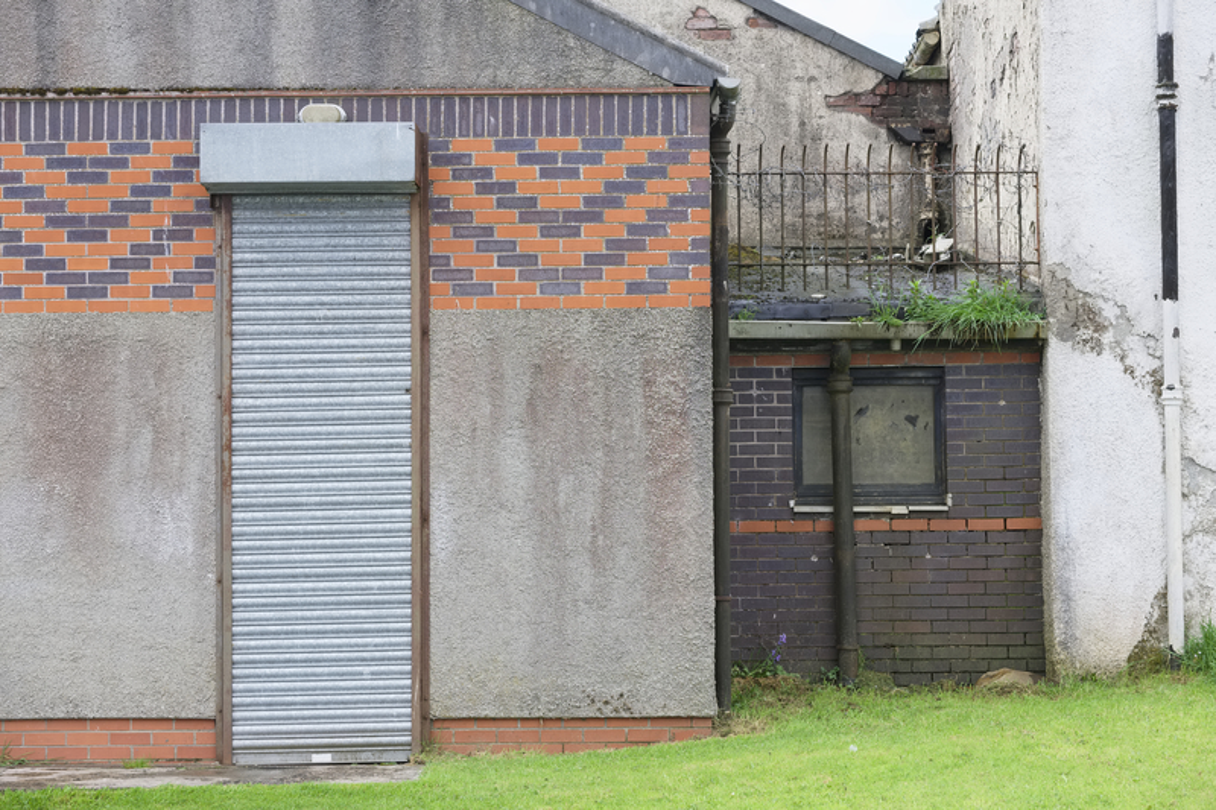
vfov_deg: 18.2
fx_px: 2533
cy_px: 405
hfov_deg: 27.0
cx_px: 608
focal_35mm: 75
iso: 200
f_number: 5.6
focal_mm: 50
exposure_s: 1/160
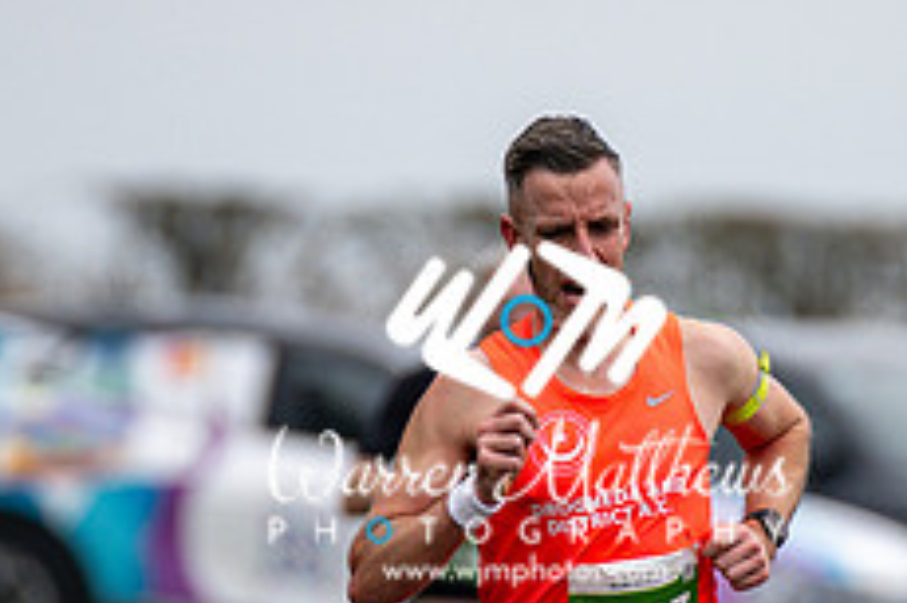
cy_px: 406
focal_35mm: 1134
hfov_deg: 1.8
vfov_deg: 1.2
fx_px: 28549
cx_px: 524
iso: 280
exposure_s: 1/1600
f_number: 2.8
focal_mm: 300
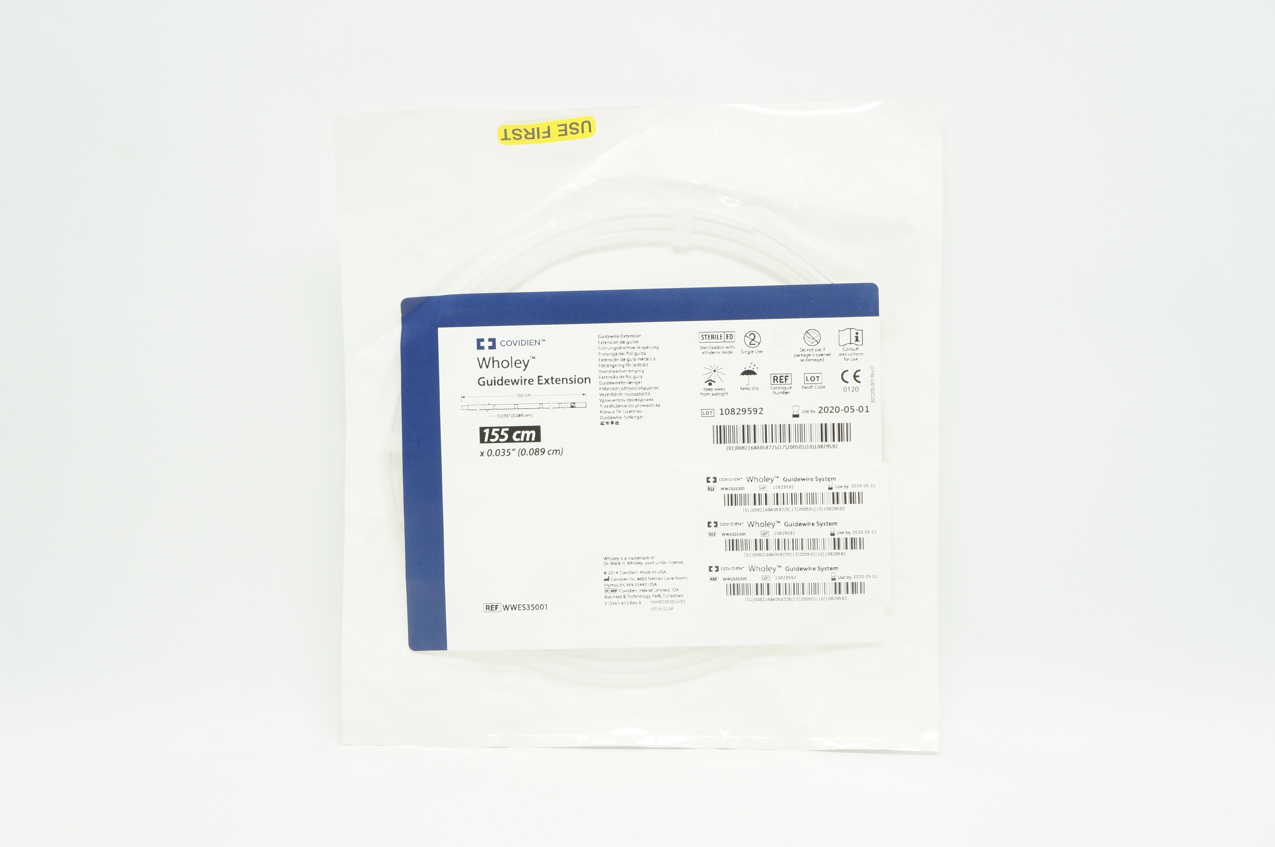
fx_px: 1592
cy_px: 424
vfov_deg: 29.8
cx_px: 638
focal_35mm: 45
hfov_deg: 43.6
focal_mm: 30
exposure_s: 1/25
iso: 400
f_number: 8
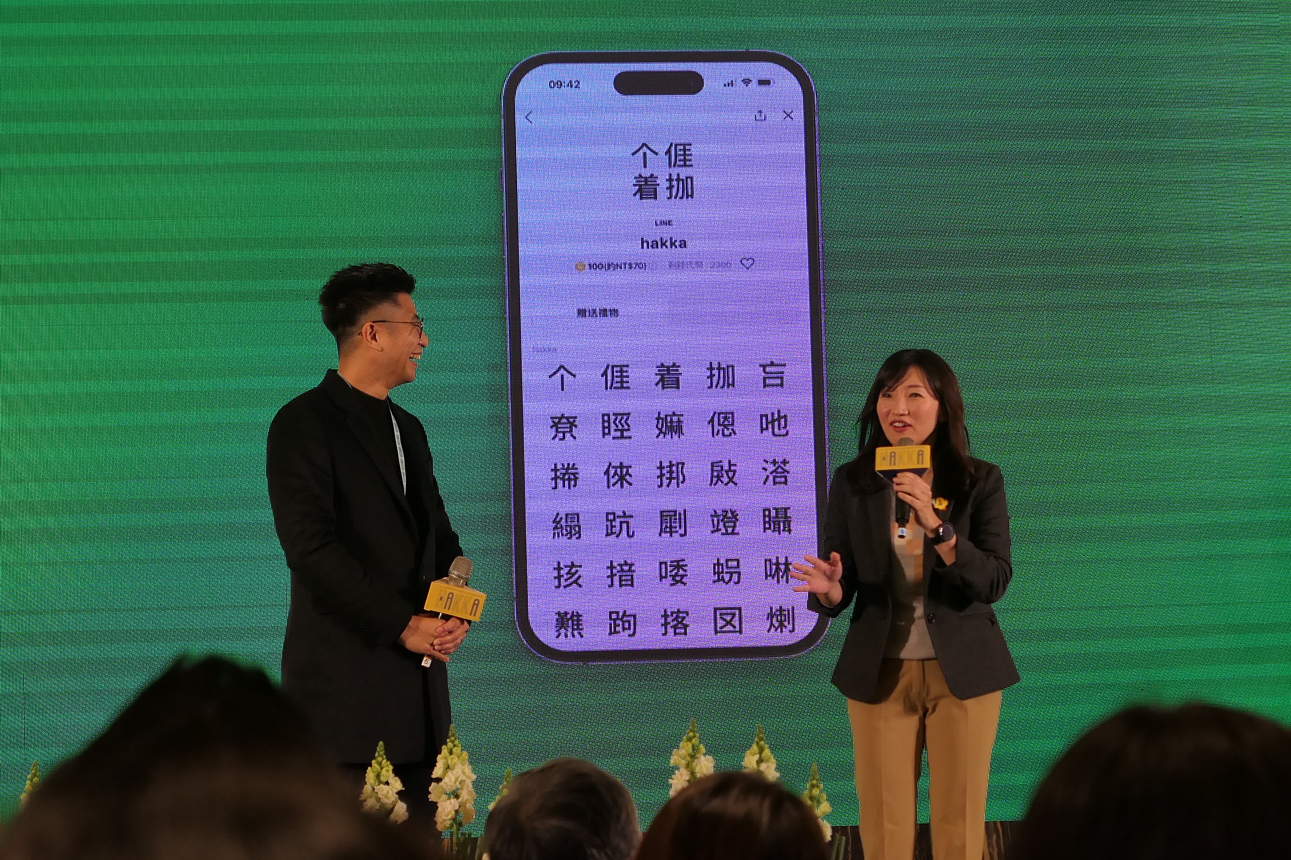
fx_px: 4195
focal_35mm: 117
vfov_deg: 11.7
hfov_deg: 17.5
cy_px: 430
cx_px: 646
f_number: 2.8
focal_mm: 26.4
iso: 250
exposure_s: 1/125
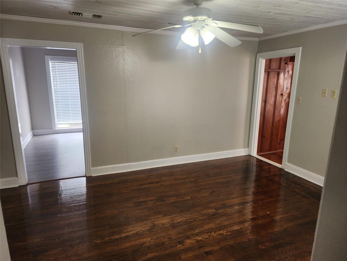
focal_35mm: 23
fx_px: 231
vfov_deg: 58.9
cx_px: 174
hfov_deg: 73.9
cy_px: 130
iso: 160
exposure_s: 1/60
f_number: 1.8
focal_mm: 6.4
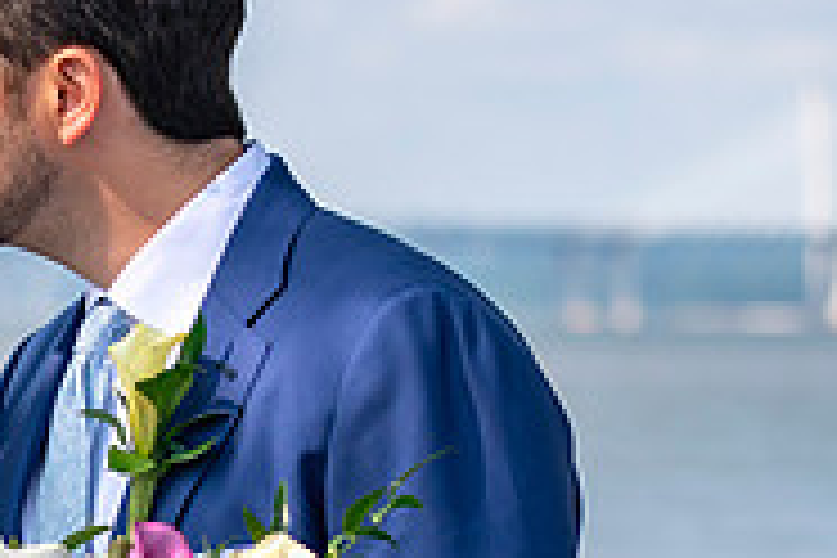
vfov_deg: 4.8
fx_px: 6672
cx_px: 128
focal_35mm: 287
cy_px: 409
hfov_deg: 7.2
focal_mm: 85
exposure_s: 1/6400
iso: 640
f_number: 4
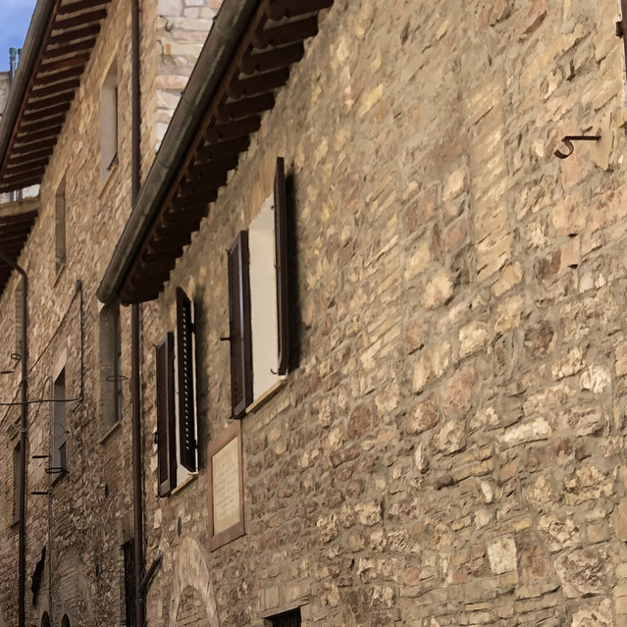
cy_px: 533
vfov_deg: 27.0
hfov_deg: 26.6
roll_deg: +1.2
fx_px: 1271
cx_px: 43
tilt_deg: +9.3
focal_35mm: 62
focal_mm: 4
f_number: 1.8
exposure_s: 1/571
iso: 20
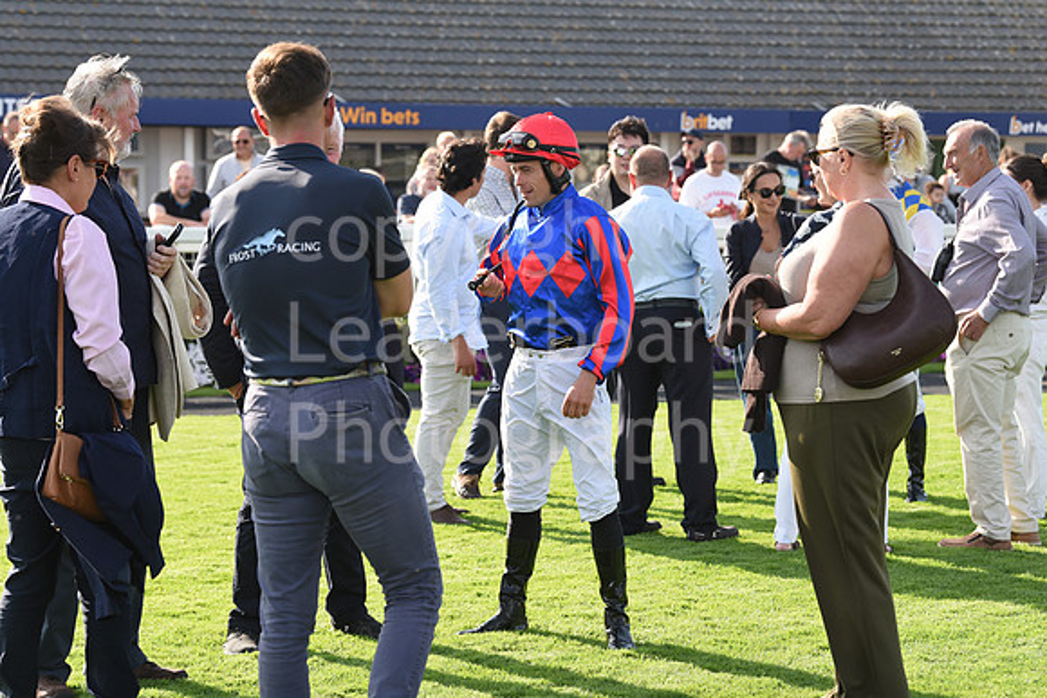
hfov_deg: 20.4
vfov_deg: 13.7
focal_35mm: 100
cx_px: 524
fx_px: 2909
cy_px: 349
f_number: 5.6
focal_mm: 100
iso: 640
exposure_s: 1/1000
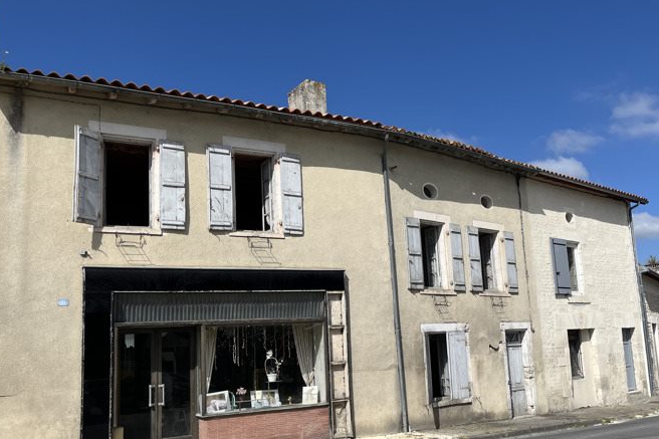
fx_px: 604
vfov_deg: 39.8
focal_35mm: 33
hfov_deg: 56.8
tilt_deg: +8.3
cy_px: 266
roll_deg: +4.5
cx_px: 393
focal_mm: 5.1
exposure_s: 1/7353
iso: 50
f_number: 1.6
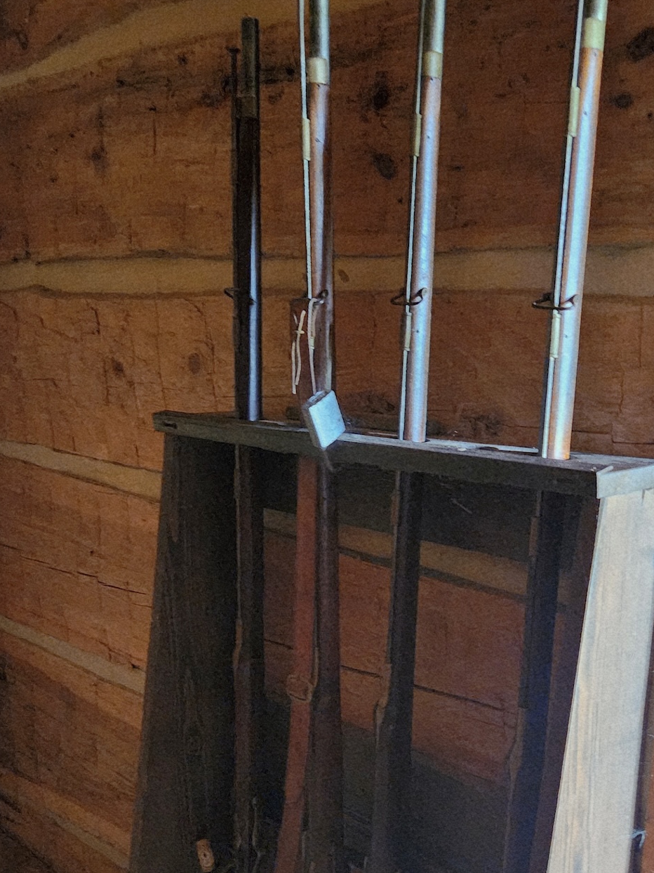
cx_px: 401
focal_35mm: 37
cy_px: 548
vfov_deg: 49.6
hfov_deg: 38.5
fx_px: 932
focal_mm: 5.4
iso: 1000
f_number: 1.8
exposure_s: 1/24
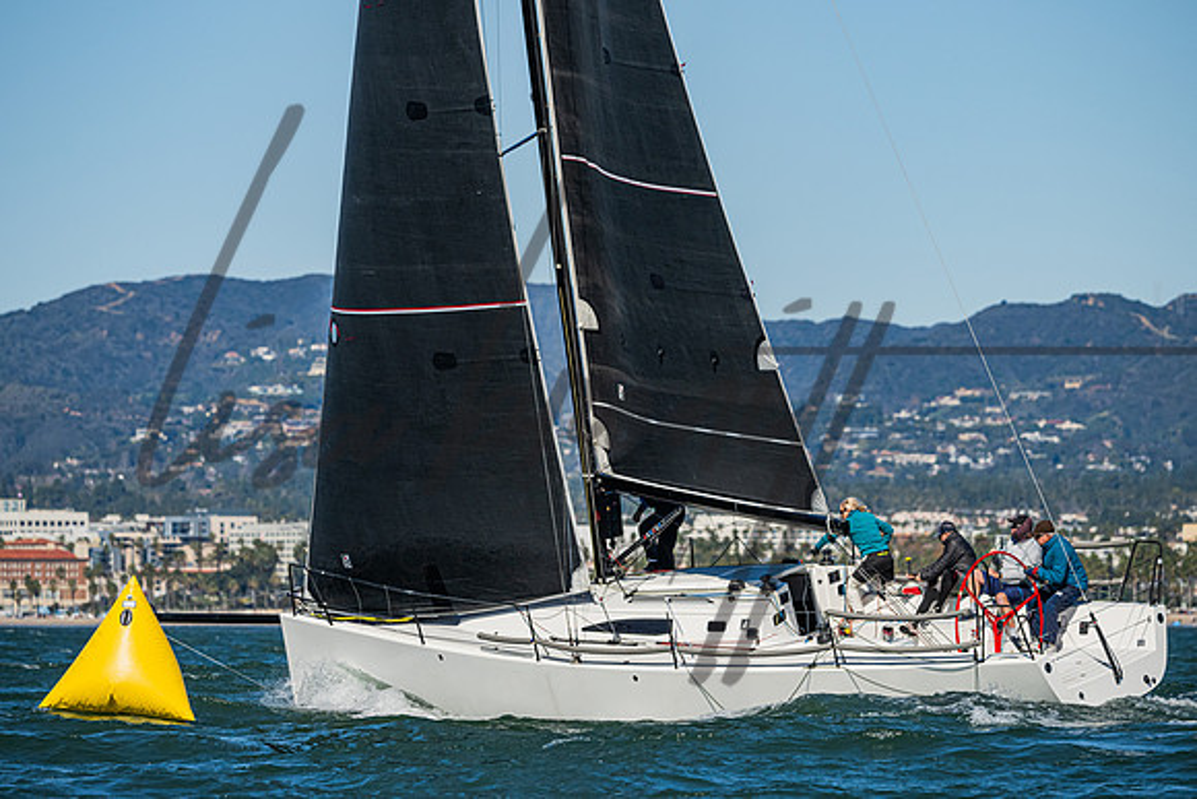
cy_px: 347
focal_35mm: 270
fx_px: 8971
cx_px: 594
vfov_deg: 5.1
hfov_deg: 7.6
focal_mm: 220
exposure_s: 1/6400
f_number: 5.6
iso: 400
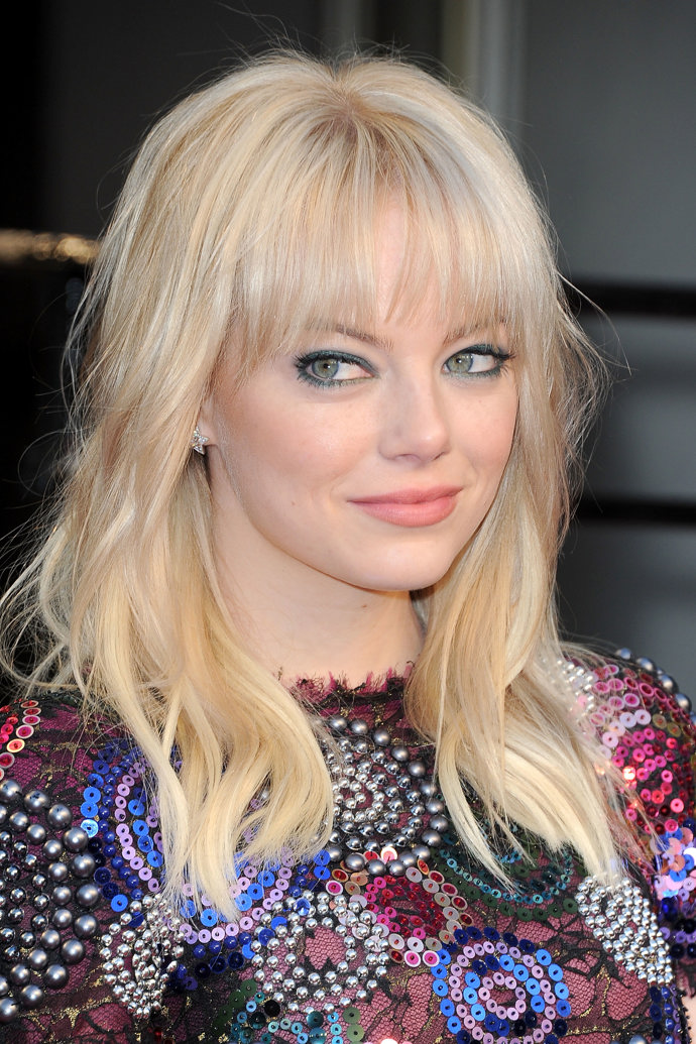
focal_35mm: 230
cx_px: 348
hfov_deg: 6.0
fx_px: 6669
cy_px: 522
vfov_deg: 9.0
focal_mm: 230
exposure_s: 1/250
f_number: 7.1
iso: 640
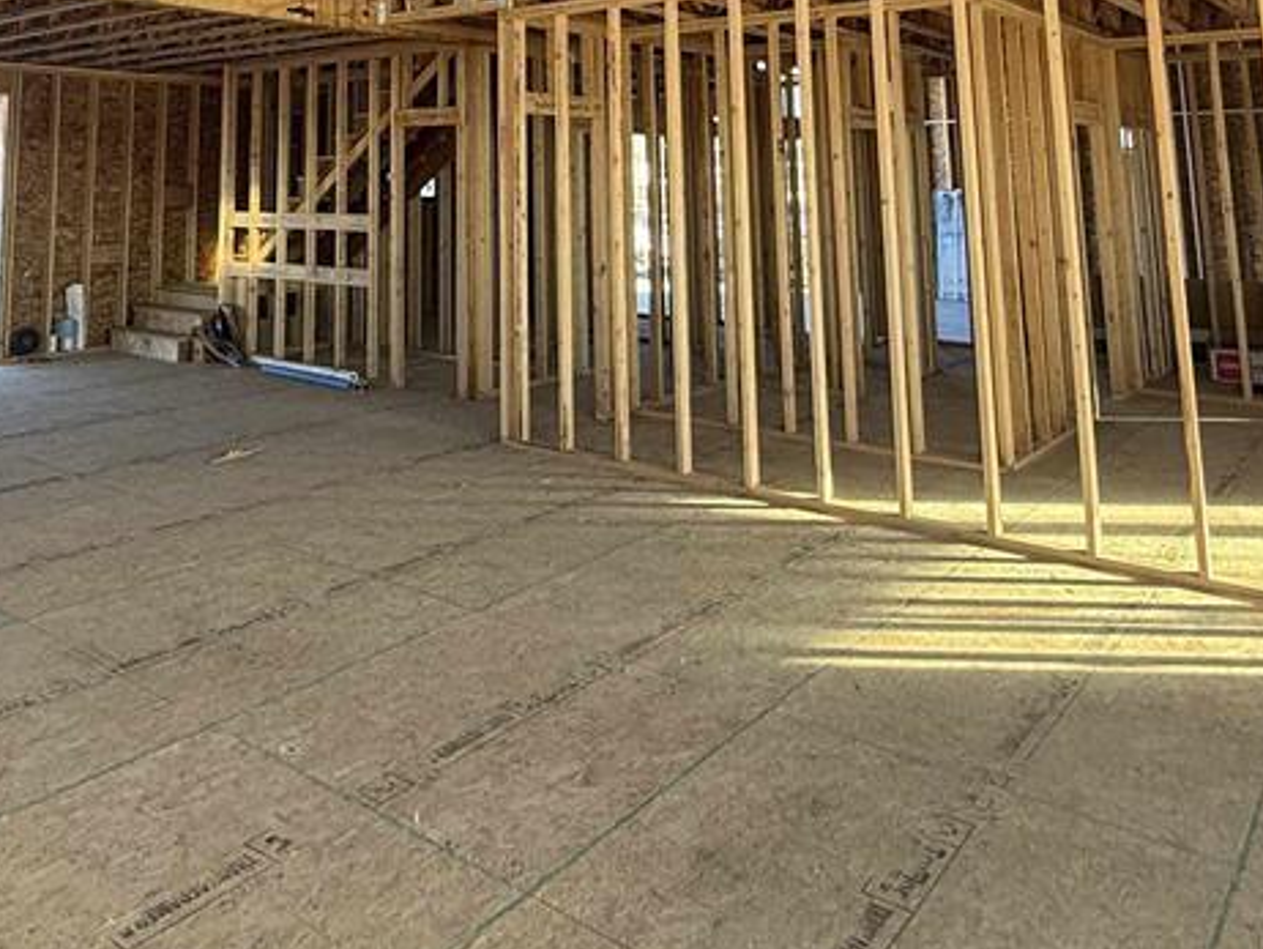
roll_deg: +0.4
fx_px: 1132
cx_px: 462
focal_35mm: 31
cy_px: 16
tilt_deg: +9.1
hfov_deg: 57.5
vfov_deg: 40.3
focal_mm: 2.22
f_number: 2.2
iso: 80
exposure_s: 1/99
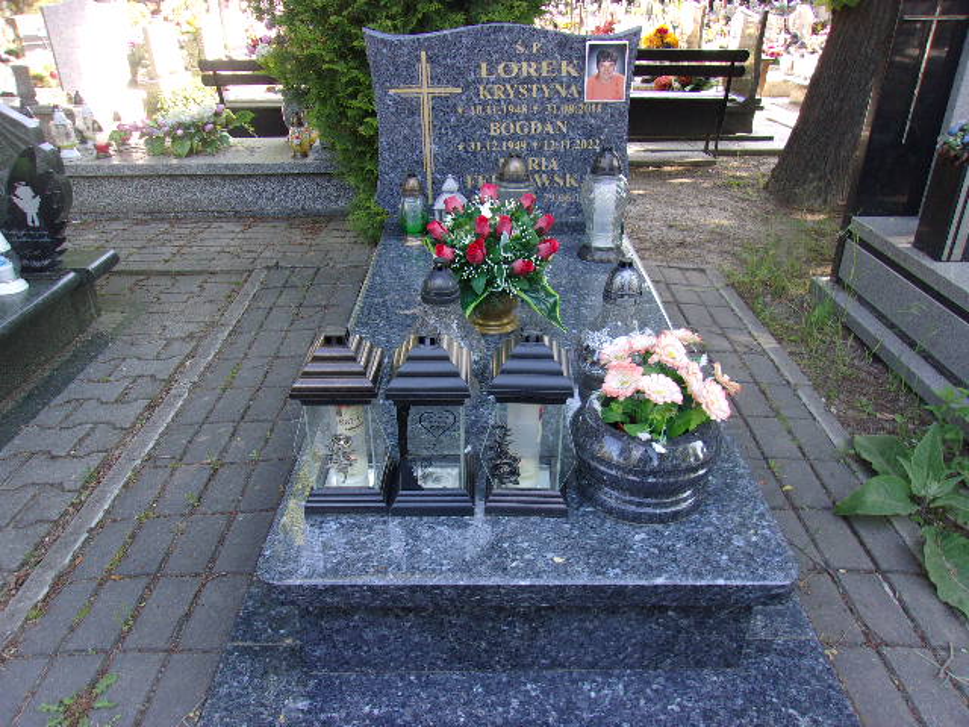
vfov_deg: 51.4
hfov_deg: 65.3
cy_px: 364
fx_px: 756
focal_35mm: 27
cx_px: 484
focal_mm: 4.9
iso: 80
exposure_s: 1/70
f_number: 3
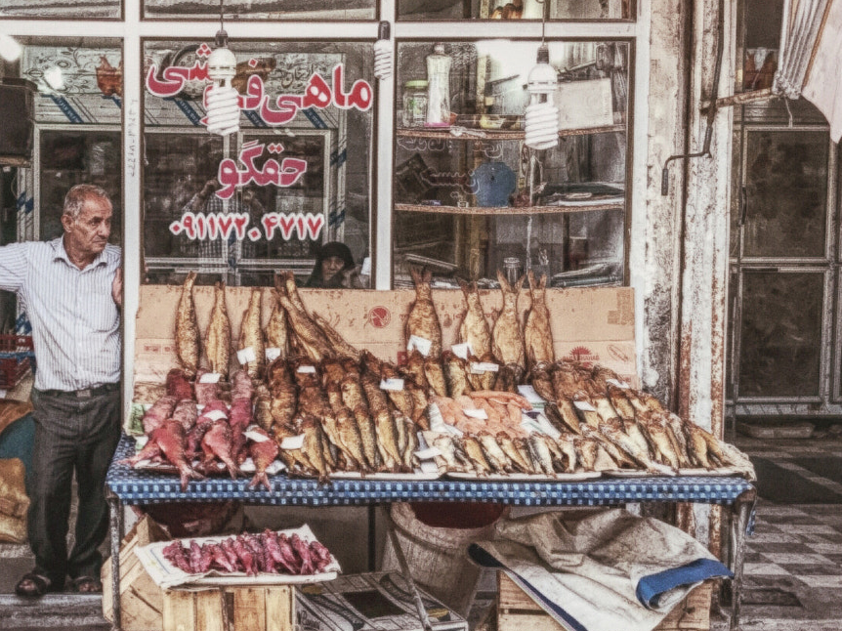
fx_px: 1264
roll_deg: -0.5
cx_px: 233
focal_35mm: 52
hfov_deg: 36.2
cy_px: 262
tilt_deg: -3.3
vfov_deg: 28.0
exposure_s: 1/33
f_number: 1.8
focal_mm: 3.99
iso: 25
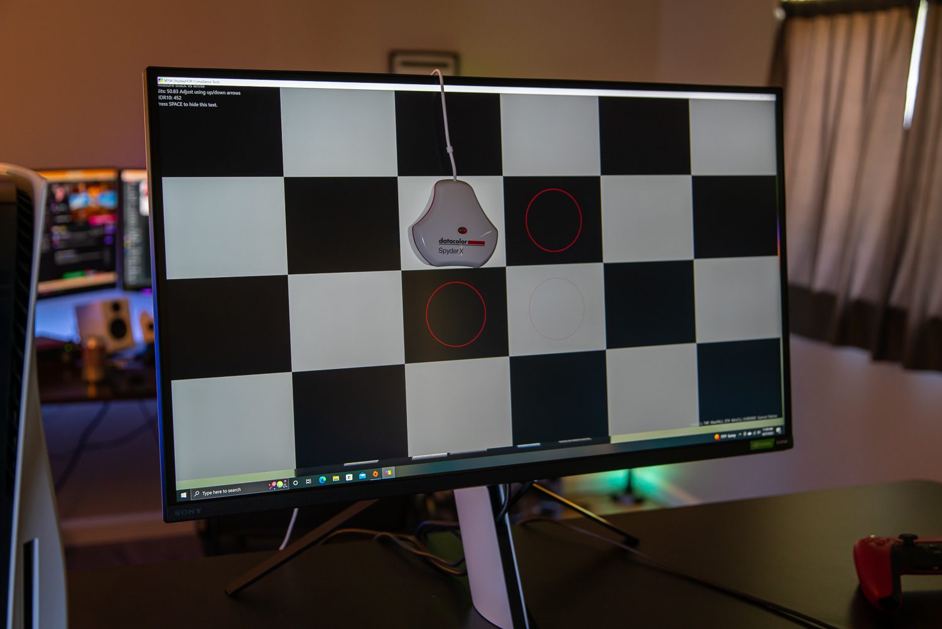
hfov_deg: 43.6
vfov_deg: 29.9
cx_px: 471
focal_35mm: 45
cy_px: 314
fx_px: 1178
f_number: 4
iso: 1250
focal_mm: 45
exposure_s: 1/50
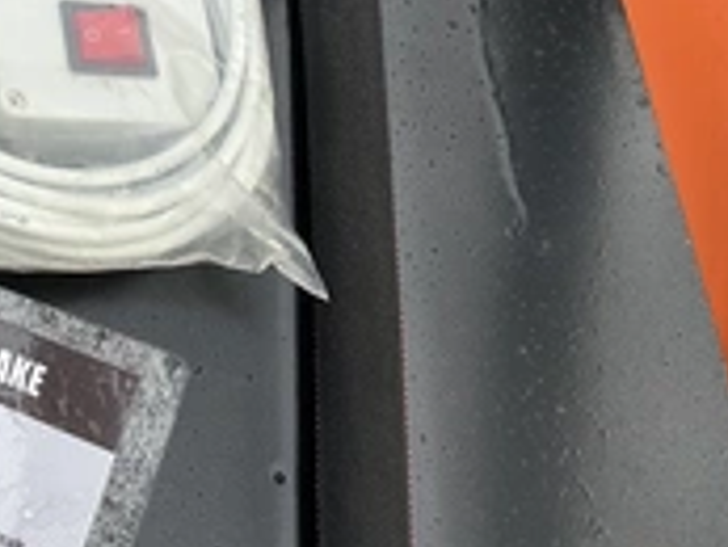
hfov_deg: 28.1
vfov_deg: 21.3
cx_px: 105
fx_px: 1410
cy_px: 13
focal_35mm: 67
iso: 25
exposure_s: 1/446
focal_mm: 3
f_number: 1.8
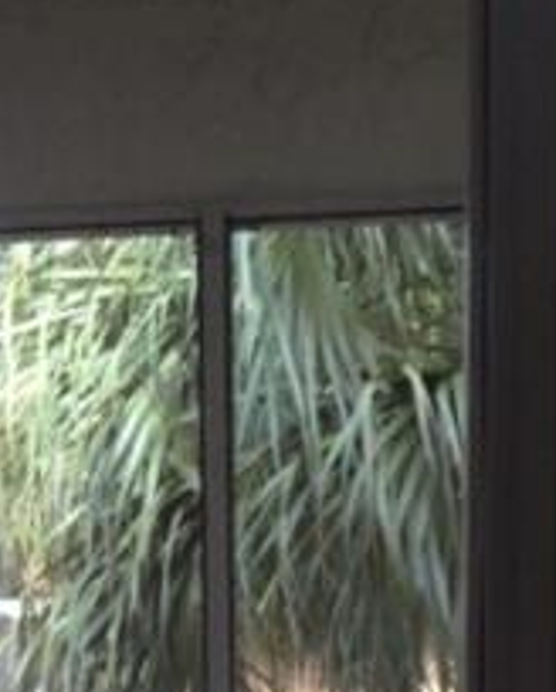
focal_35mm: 77
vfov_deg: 21.7
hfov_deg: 19.9
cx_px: 159
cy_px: 960
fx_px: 1579
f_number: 3.4
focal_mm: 3.6
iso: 100
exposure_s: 1/45
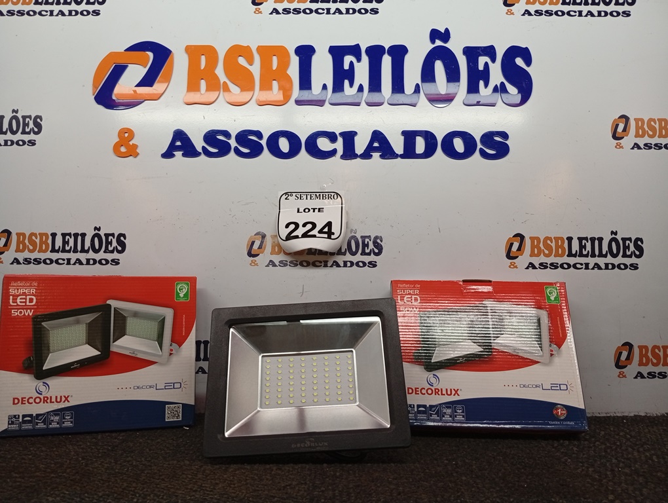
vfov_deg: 51.5
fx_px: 522
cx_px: 334
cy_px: 252
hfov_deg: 65.2
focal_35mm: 27
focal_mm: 3.98
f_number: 1.8
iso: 196
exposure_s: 1/40
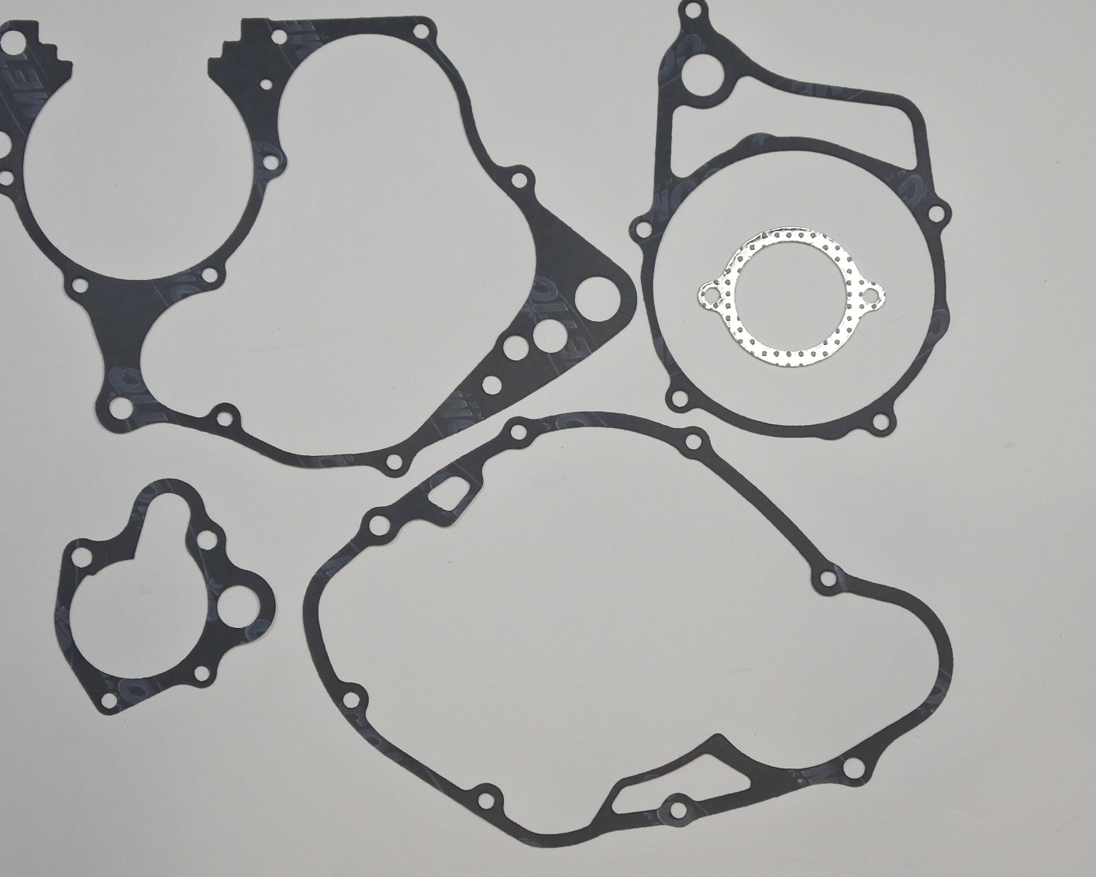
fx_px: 1946
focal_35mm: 60
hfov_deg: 31.5
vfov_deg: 25.4
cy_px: 434
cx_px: 532
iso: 560
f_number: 4.5
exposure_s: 1/125
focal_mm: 19.3
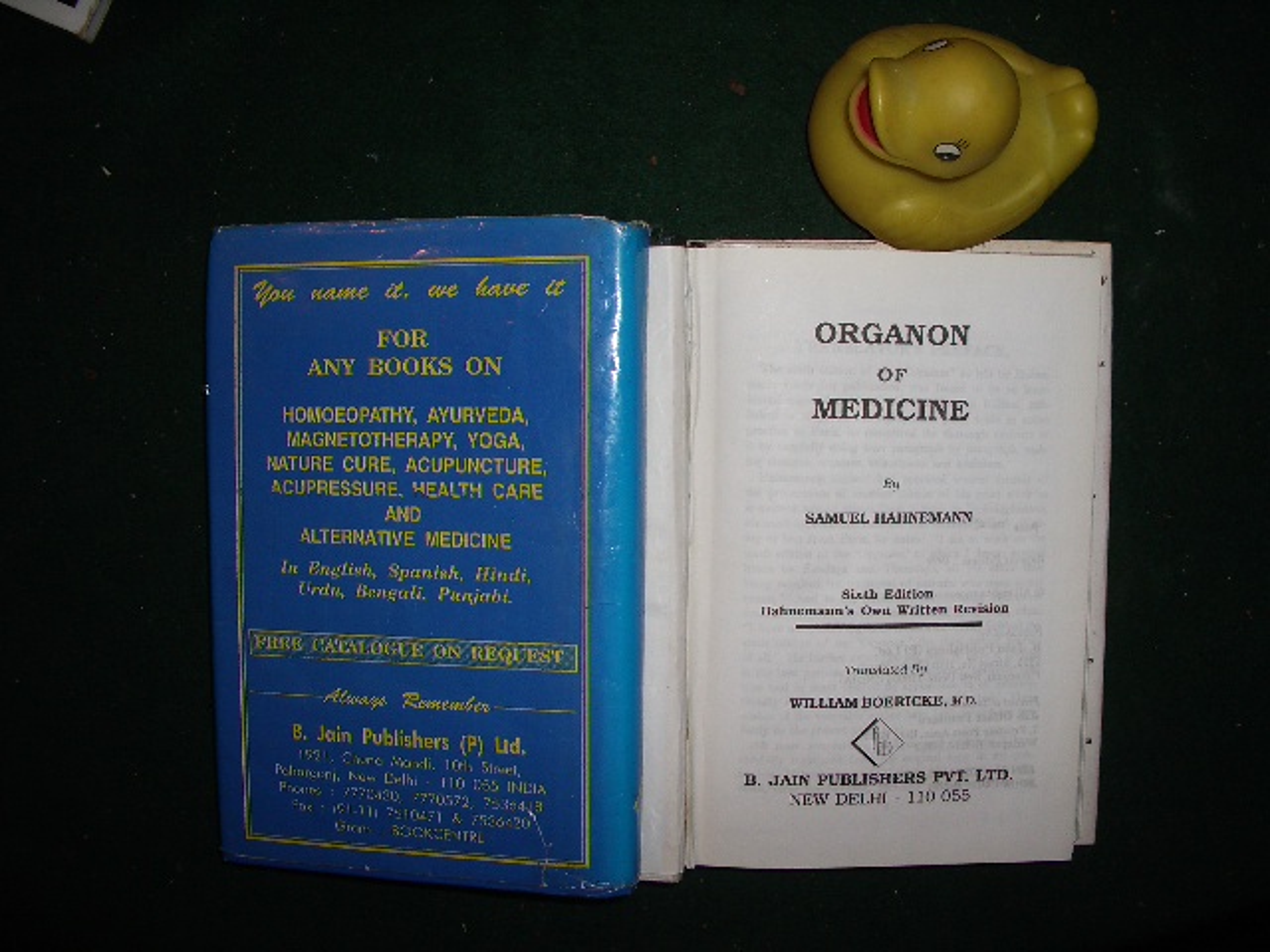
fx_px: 1284
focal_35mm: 35
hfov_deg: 52.6
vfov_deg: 40.7
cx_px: 635
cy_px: 476
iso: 80
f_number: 4.3
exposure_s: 1/60
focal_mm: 5.8
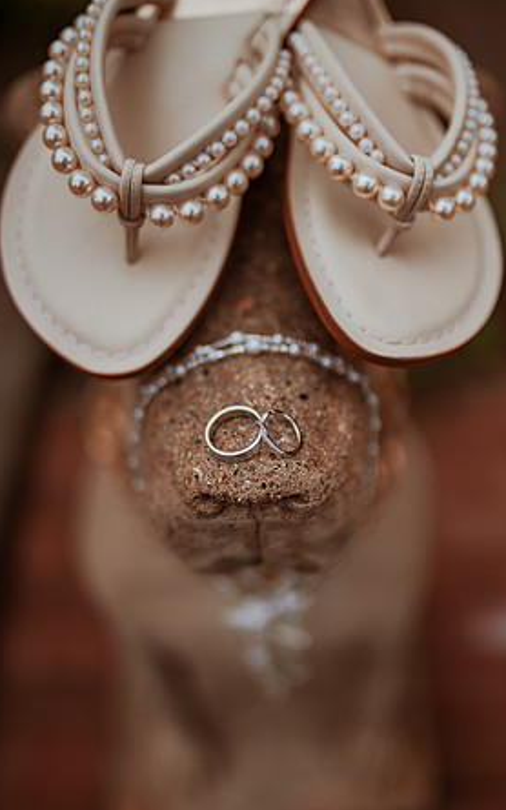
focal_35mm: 36
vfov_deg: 54.0
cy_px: 404
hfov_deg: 35.3
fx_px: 795
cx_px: 261
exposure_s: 1/8000
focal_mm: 35
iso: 200
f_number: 1.4
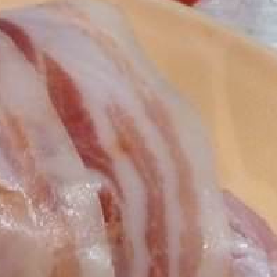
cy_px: 325
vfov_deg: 14.9
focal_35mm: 113
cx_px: -109
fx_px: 1023
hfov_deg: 14.6
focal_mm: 4.1
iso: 400
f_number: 3.3
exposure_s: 1/10
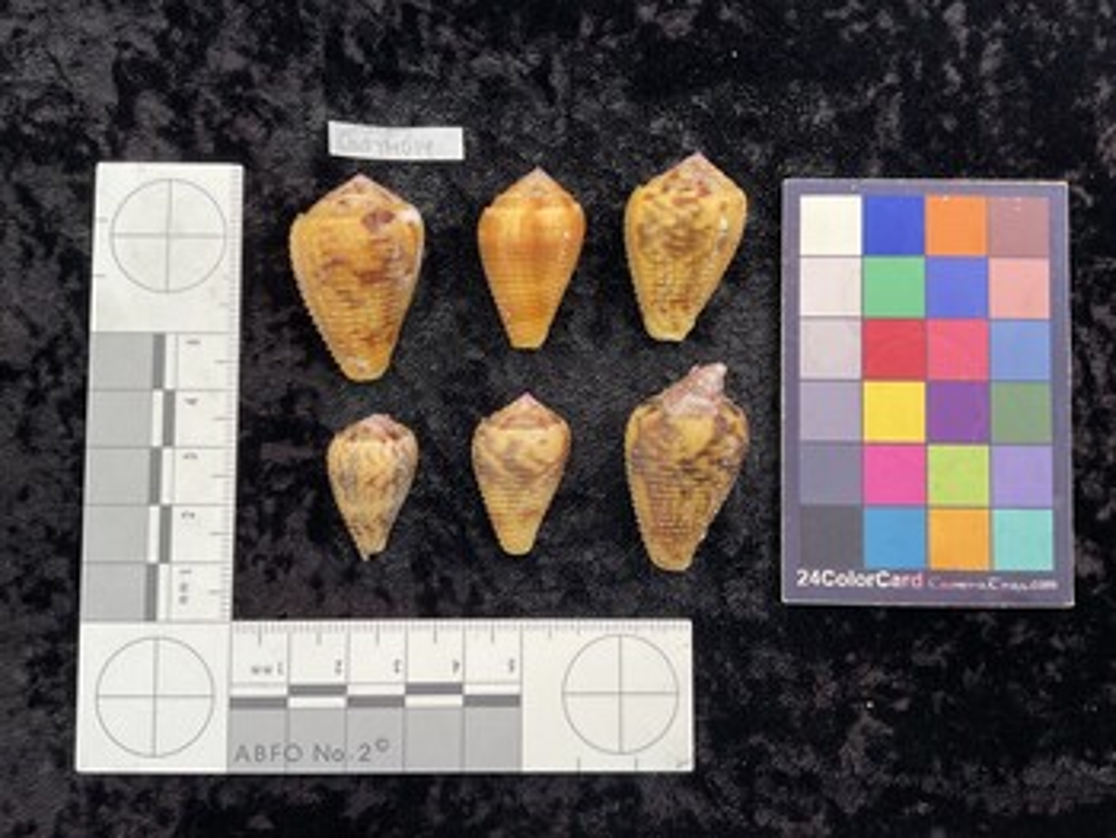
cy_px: 419
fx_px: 936
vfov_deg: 48.3
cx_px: 558
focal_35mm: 29
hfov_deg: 61.6
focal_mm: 3
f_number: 1.8
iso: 64
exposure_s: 1/50
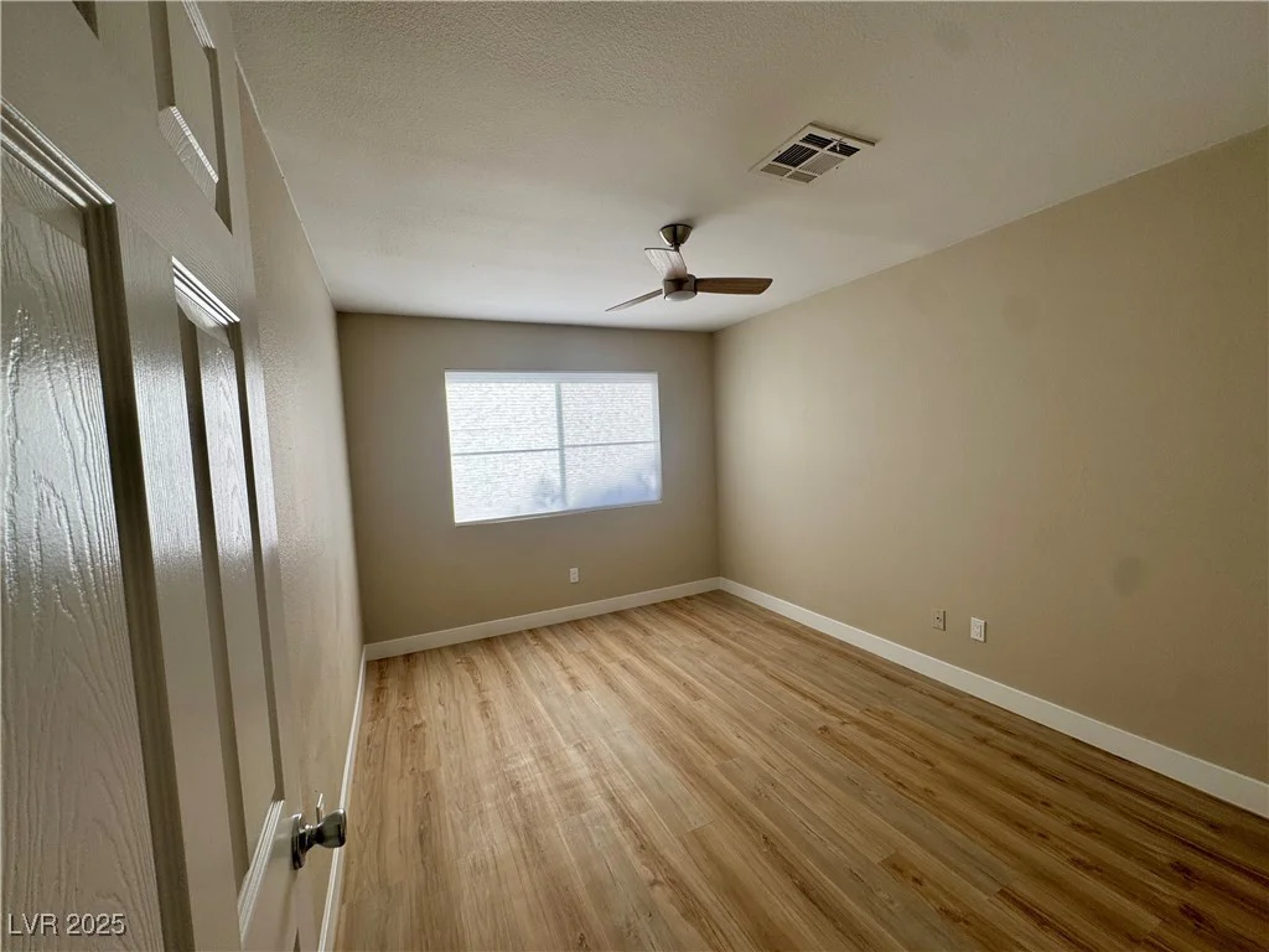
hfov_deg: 102.1
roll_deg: +1.9
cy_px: 476
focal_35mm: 14
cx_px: 634
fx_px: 513
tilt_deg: -3.9
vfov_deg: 85.7
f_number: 2.2
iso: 40
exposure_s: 1/423
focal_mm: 2.22
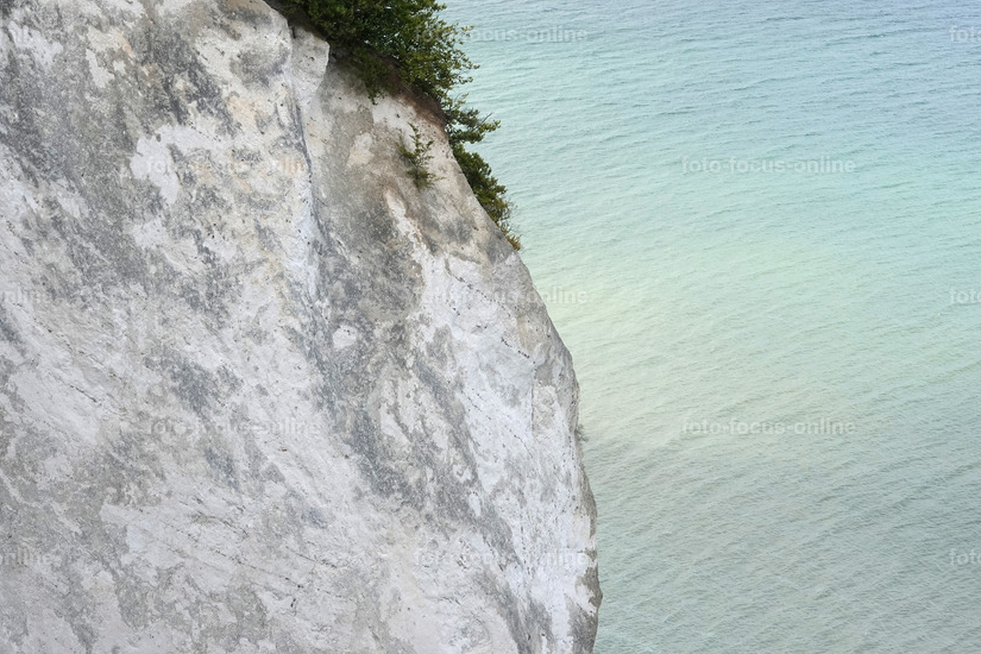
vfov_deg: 13.3
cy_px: 269
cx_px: 452
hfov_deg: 19.8
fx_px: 2807
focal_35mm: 103
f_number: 16
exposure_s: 1/25
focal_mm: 30.5
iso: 64
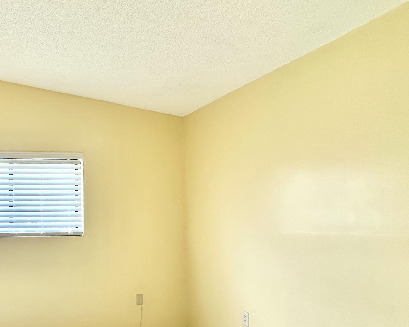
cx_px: 16
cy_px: 218
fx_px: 351
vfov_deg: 49.1
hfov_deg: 50.9
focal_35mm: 29
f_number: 2.2
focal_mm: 2.22
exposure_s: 1/156
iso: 40
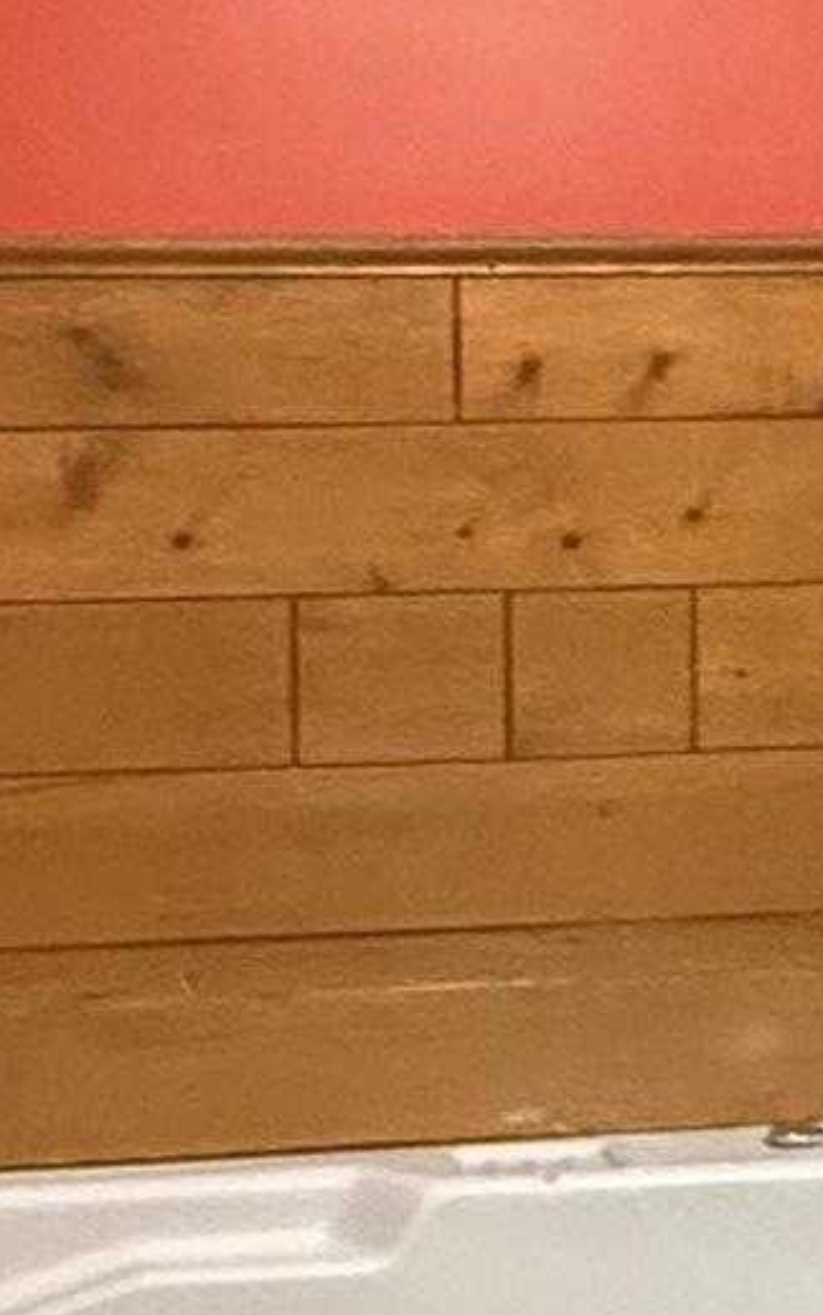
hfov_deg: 14.9
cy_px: 525
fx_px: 3156
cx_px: 424
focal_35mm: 88
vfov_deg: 23.5
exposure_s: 1/40
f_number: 2.2
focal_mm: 2.22
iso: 1000
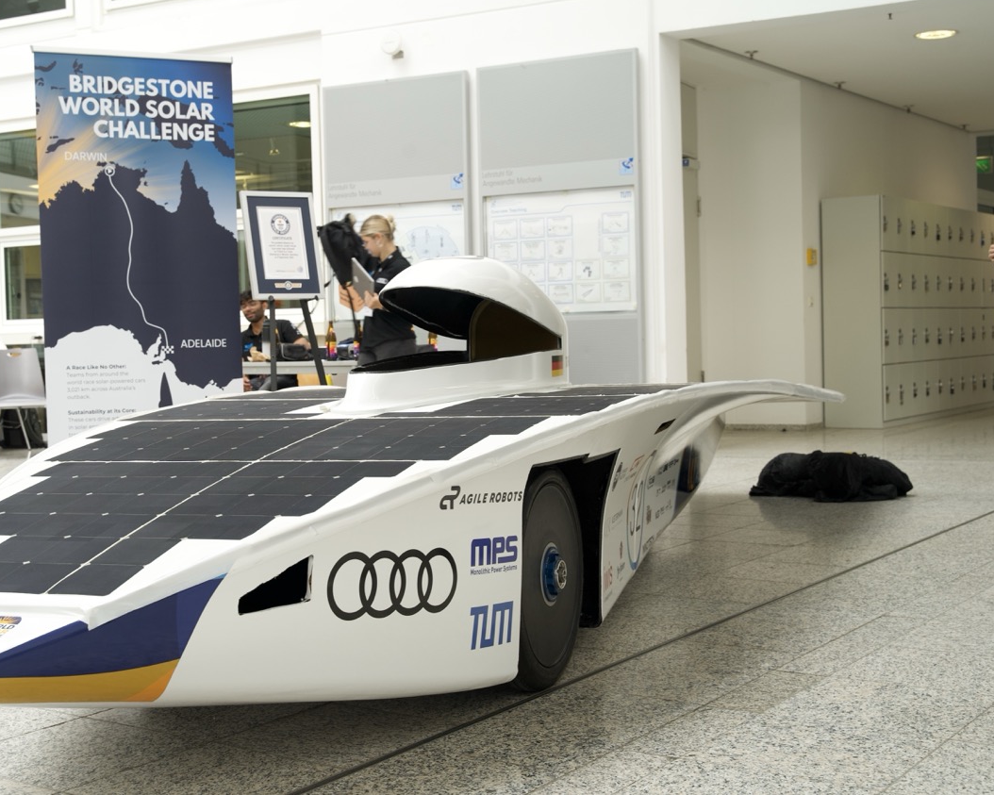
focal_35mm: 49
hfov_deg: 37.9
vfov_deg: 30.8
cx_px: 399
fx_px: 1441
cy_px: 394
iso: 400
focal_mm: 43
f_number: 7.1
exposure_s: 1/40
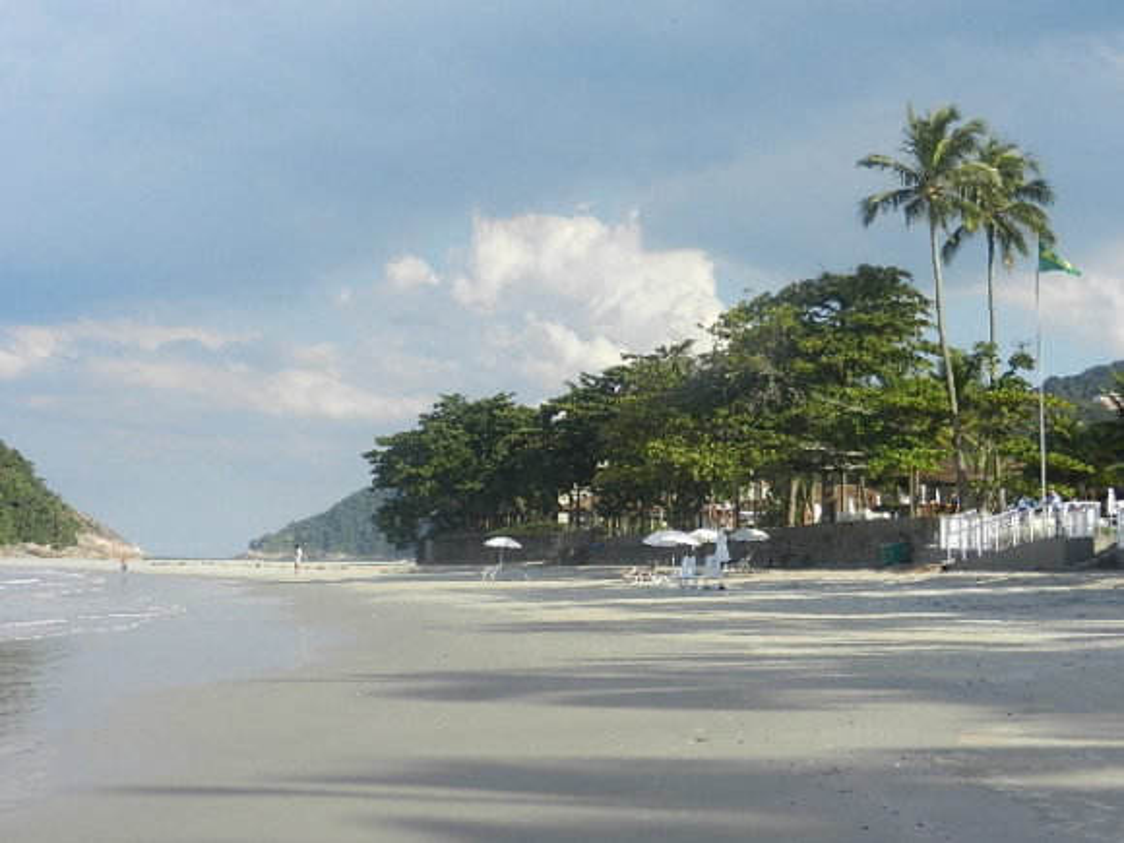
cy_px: 422
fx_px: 1948
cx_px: 562
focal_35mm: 60
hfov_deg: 32.2
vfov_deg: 24.4
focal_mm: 10.9
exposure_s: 1/800
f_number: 4.5
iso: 160
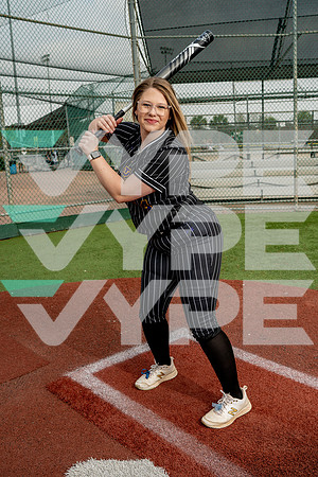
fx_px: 464
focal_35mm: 35
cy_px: 238
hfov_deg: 37.9
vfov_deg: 54.4
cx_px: 159
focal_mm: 35
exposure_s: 1/250
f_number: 5.6
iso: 80
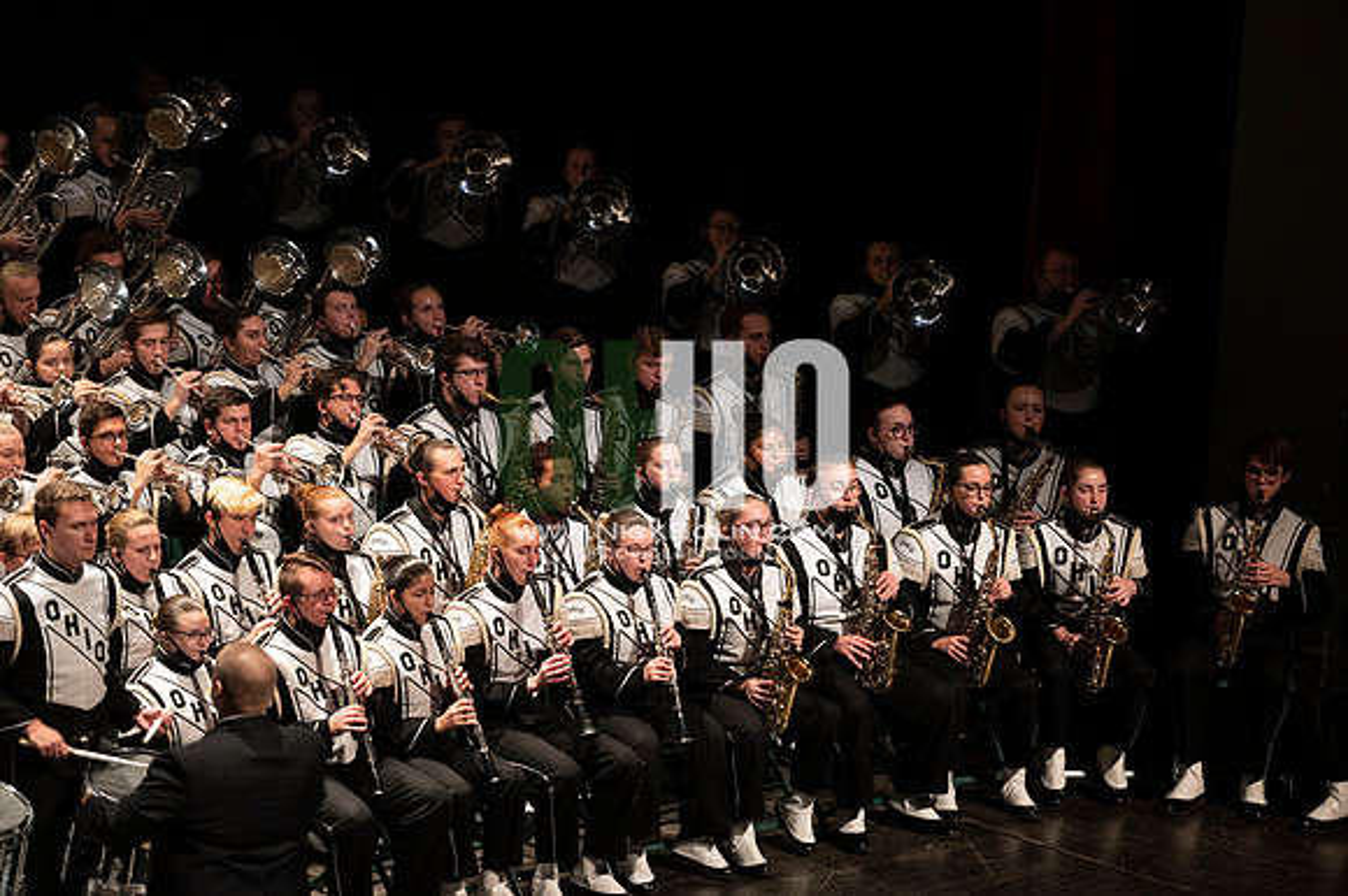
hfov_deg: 10.3
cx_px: 674
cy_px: 448
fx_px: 7484
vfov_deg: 6.9
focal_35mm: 200
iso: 2500
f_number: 2.8
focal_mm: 200
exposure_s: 1/500
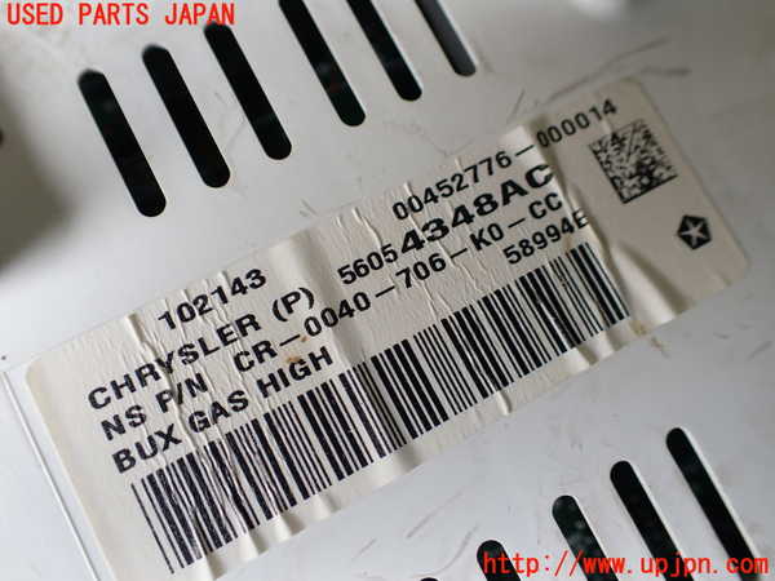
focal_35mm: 30
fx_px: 672
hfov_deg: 60.0
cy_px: 290
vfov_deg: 46.8
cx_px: 388
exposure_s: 1/125
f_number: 2.3
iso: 200
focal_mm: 5.4
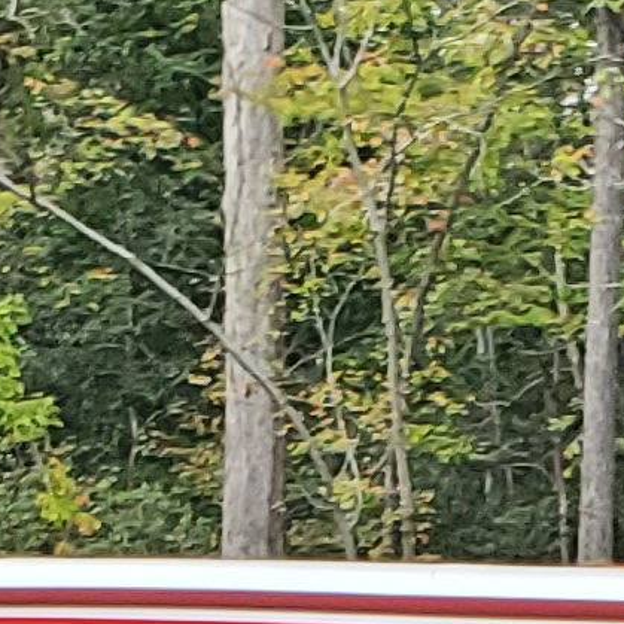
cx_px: 643
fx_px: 4507
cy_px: 1961
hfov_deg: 7.9
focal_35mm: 221
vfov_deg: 7.0
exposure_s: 1/120
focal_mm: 4.3
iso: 80
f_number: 2.4
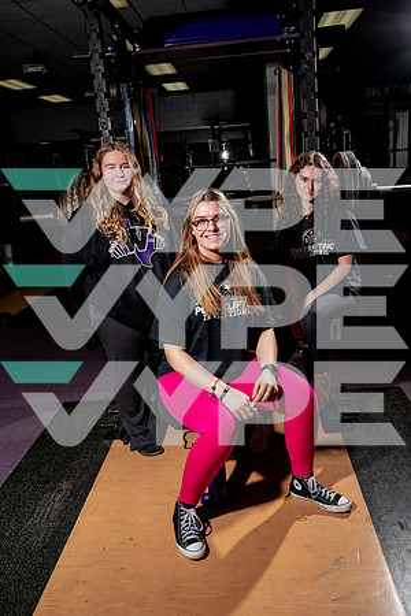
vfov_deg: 61.9
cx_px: 206
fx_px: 514
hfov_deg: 43.6
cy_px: 308
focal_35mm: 30
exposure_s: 1/250
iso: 100
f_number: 8
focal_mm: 30
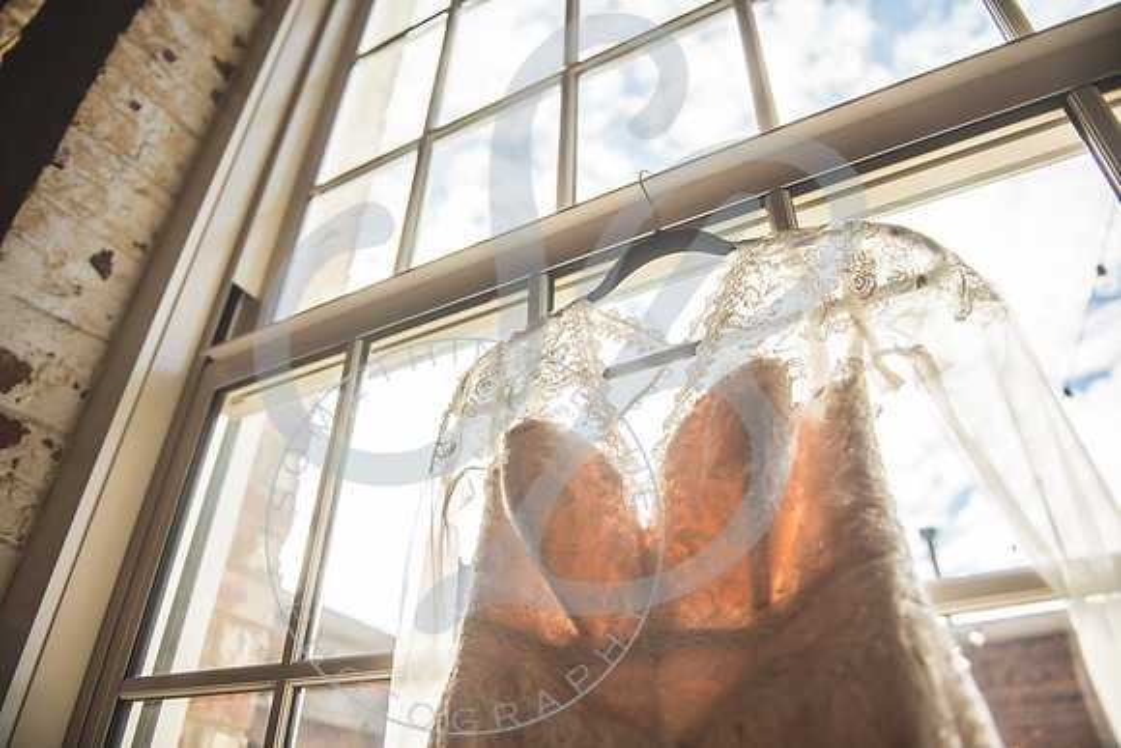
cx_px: 560
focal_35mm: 24
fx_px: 747
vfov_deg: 53.2
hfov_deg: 73.7
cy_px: 374
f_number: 2.8
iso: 100
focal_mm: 24
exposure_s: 1/640
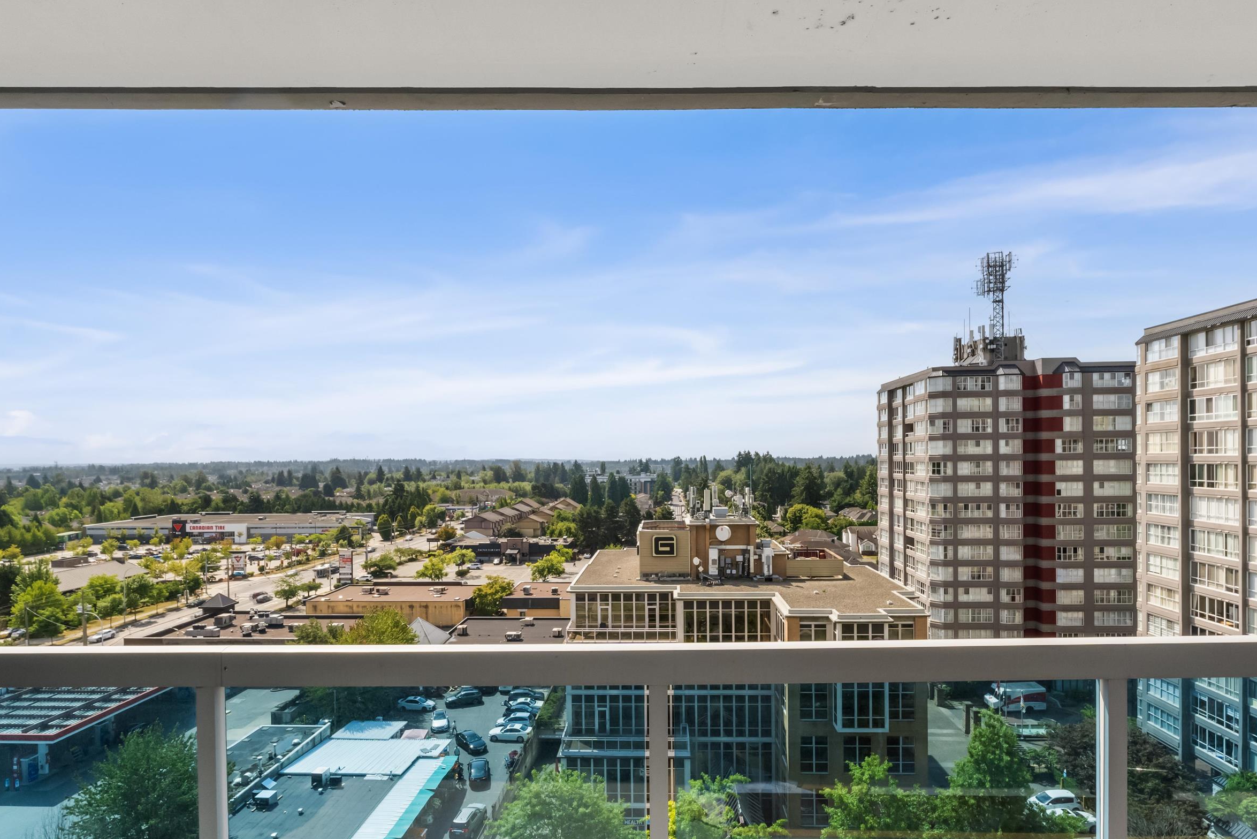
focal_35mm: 18
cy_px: 467
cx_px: 640
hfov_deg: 91.1
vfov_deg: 68.2
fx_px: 616
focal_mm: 9
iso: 250
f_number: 10
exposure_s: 1/250
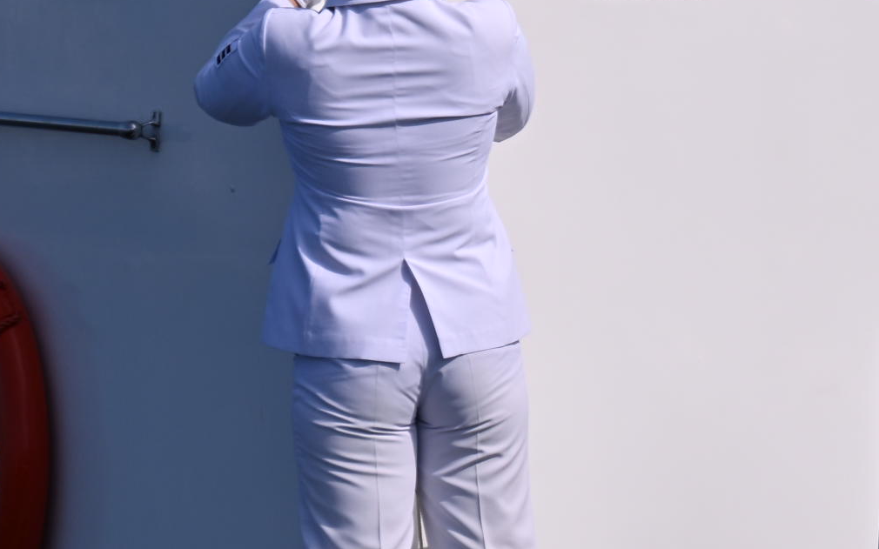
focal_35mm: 625
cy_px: 8
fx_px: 14971
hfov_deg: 3.4
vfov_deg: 2.1
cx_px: 921
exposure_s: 1/800
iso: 100
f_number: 6.3
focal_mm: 150
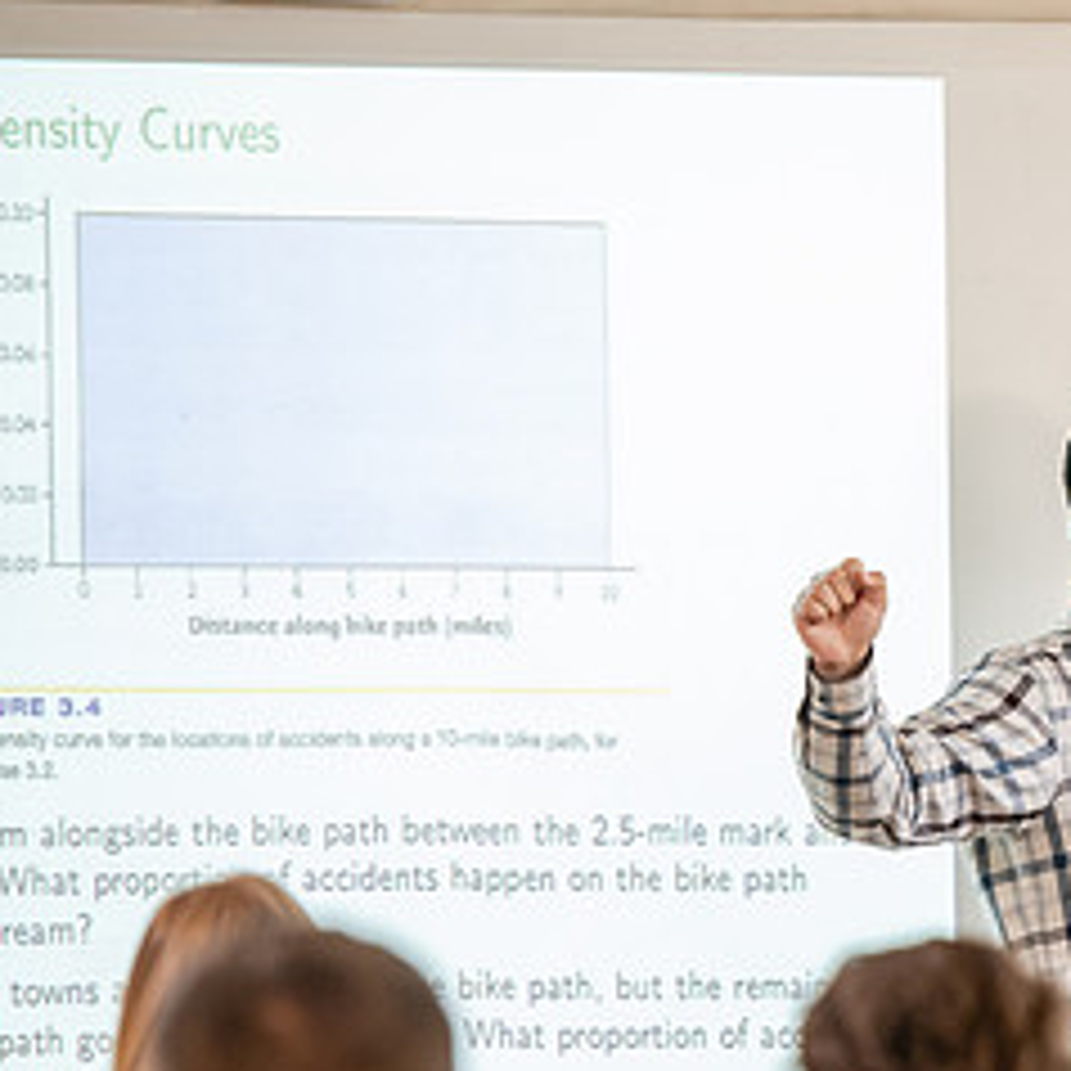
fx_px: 11236
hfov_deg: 5.4
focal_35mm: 321
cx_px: 1184
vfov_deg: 5.5
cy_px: 853
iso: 1600
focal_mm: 155
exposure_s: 1/200
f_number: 3.5
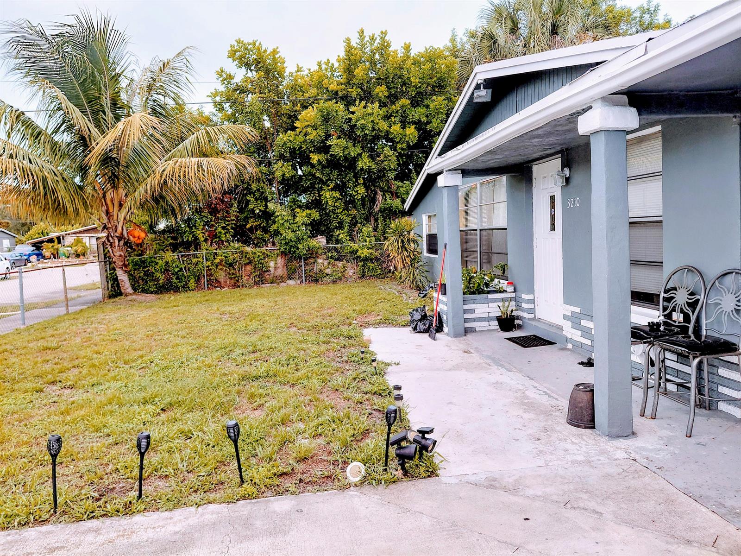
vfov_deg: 54.9
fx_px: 535
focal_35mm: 25
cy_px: 278
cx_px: 370
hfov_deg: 69.4
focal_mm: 4.69
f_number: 1.8
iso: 50
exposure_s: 1/532
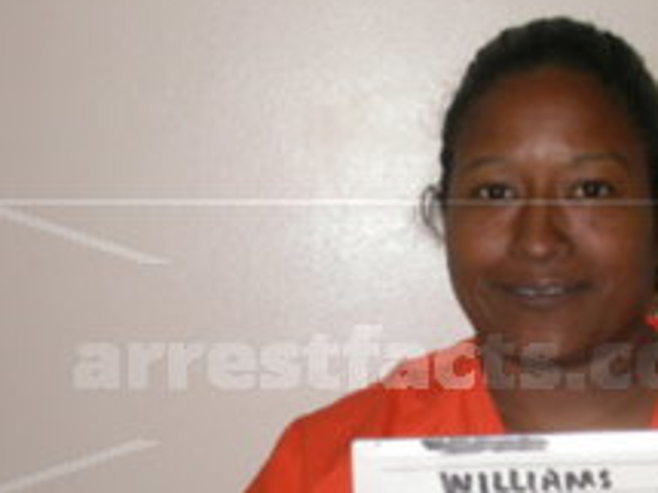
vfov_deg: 16.3
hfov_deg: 21.7
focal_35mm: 90
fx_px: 1710
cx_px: 421
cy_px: 354
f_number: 3
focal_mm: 11.6
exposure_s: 1/60.3
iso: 100
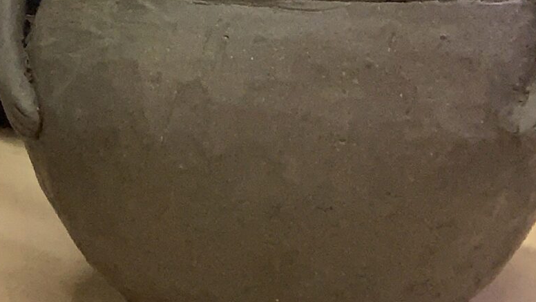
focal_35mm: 115
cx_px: 37
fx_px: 1635
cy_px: -500
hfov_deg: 18.3
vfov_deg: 9.1
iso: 200
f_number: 2.2
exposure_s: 1/50
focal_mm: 2.87
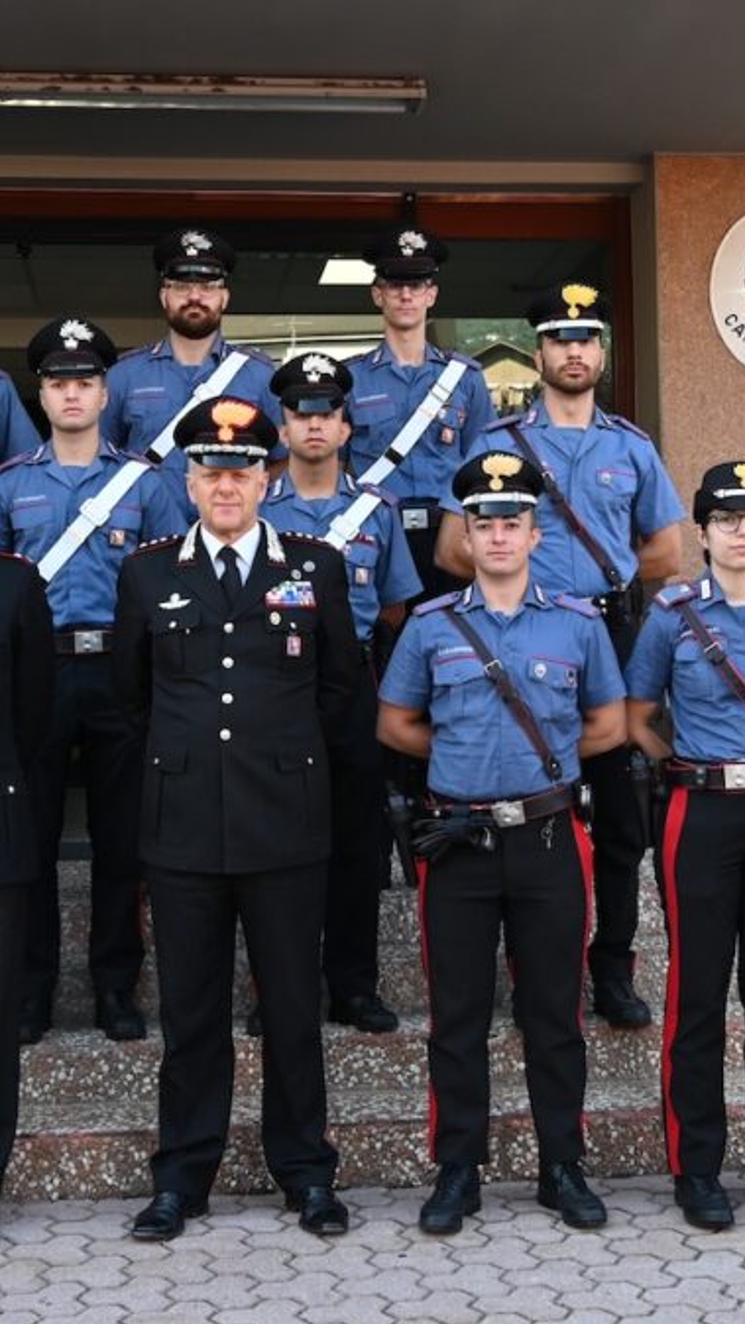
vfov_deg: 47.4
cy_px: 665
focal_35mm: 43
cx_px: 187
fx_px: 1510
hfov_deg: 27.3
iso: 320
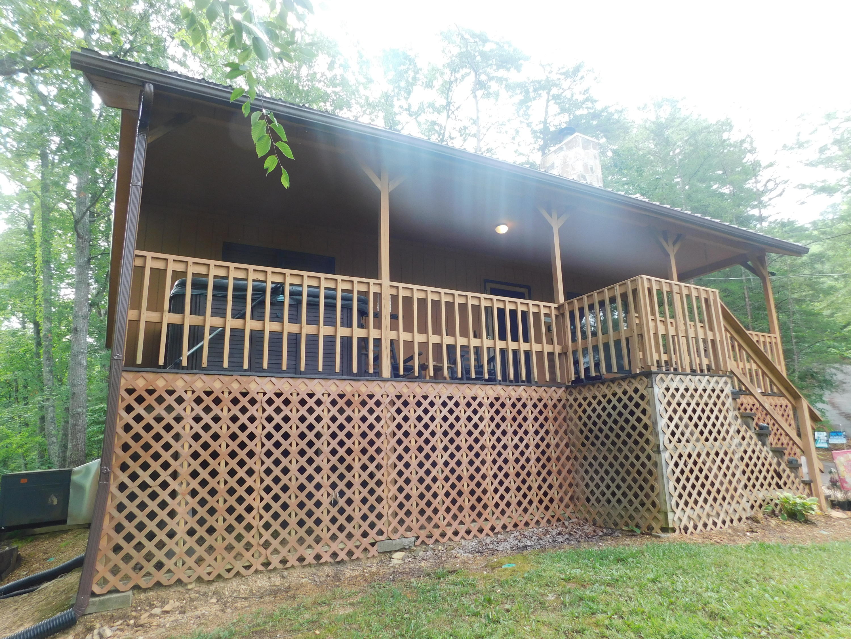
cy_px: 320
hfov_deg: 73.9
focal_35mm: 23
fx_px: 565
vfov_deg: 58.9
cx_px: 426
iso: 125
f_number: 3
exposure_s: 1/125
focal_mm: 4
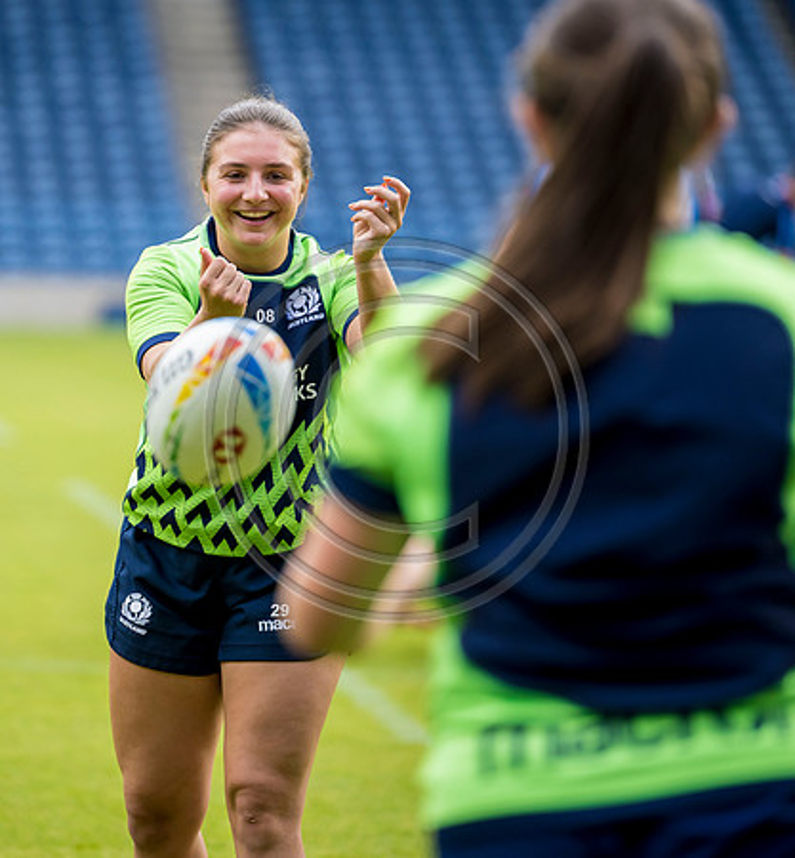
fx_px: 7739
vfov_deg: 6.3
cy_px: 394
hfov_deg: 5.9
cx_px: 213
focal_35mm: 286
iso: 800
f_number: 3.2
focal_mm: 200
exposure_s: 1/1250
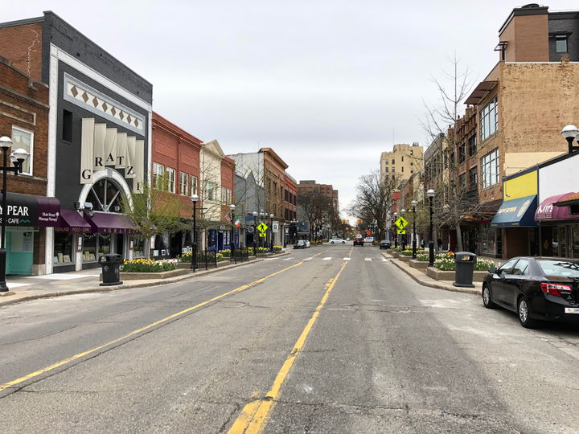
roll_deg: +0.3
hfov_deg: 63.4
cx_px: 290
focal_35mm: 28
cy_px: 217
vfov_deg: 49.7
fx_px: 468
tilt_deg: +2.0
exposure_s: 1/489
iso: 20
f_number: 1.8
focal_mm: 4
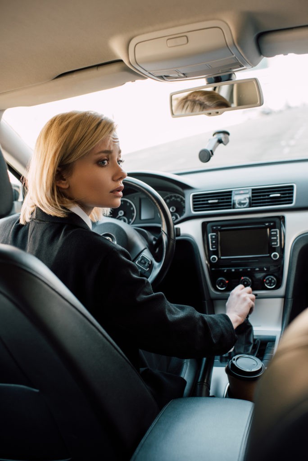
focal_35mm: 35
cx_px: 154
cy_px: 230
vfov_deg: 54.4
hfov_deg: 37.9
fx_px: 449
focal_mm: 35
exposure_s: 1/160
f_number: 3.2
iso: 500
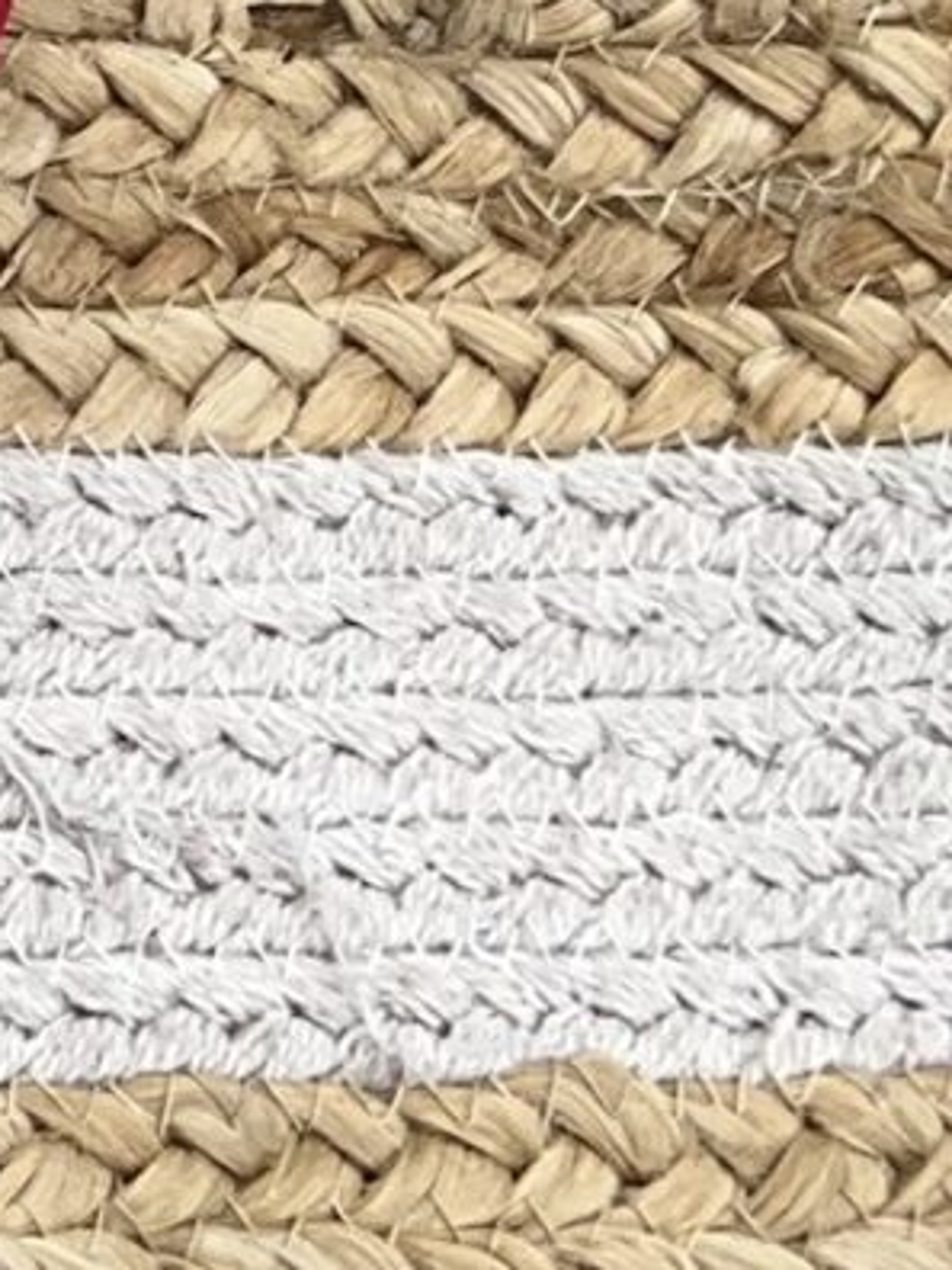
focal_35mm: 168
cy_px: -680
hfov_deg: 7.5
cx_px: -2119
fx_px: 6160
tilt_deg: -61.2
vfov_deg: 11.3
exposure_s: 1/100
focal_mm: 5.7
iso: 50
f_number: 1.5
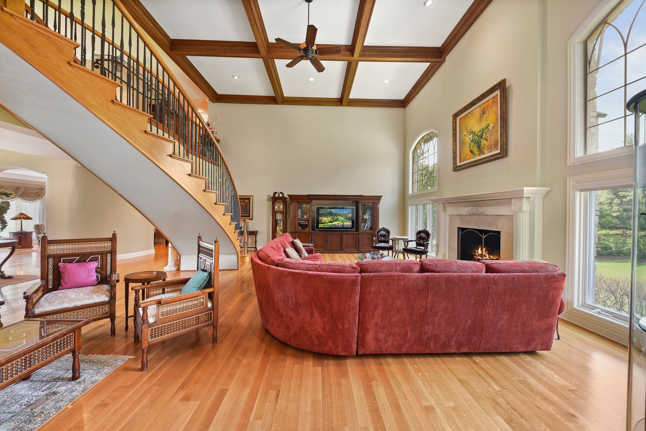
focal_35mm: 12
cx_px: 323
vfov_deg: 90.1
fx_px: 215
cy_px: 216
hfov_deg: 112.6
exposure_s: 1/1.25
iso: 400
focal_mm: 12
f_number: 9
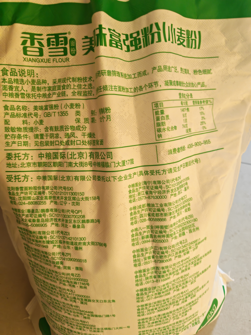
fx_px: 232
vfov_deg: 71.6
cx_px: 126
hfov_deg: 56.8
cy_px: 168
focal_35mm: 24
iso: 1600
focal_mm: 6.67
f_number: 1.95
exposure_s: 1/20
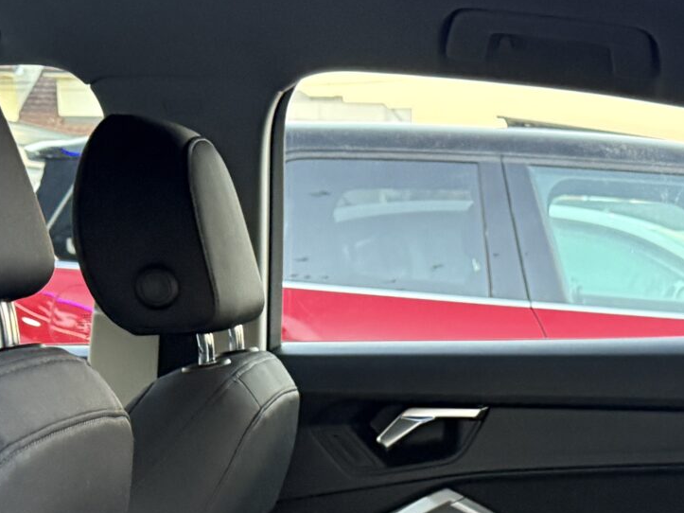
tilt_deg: -13.6
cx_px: 584
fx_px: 1679
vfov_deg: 16.4
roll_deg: +0.3
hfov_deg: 22.6
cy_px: 662
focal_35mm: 85
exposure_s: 1/60
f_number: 1.78
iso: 500
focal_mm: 6.76
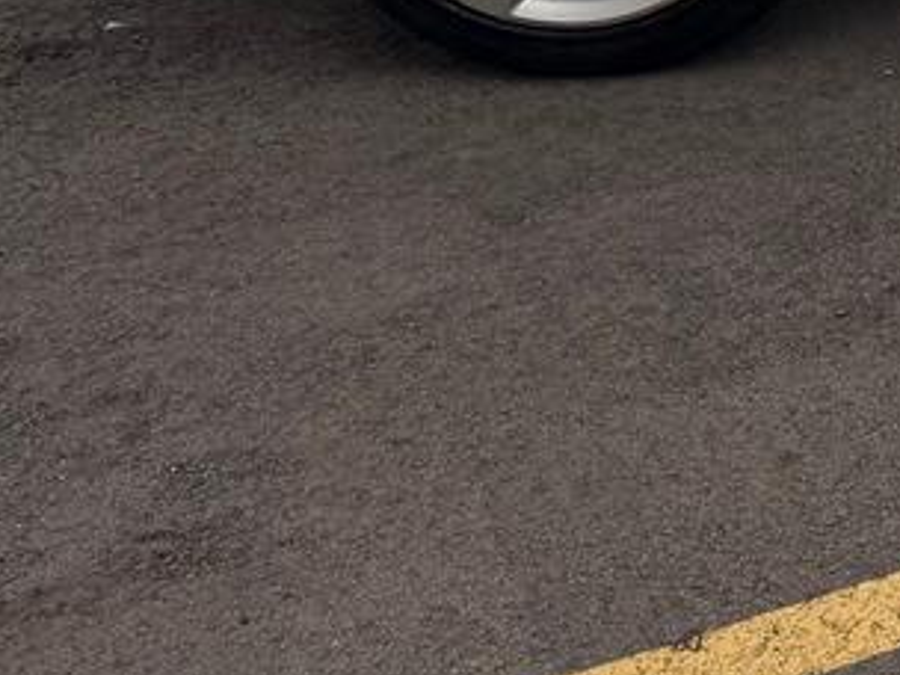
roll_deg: +3.0
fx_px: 2626
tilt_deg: -10.1
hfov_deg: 16.2
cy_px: -725
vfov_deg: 12.6
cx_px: 1655
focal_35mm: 101
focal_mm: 6.76
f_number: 1.78
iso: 80
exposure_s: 1/788
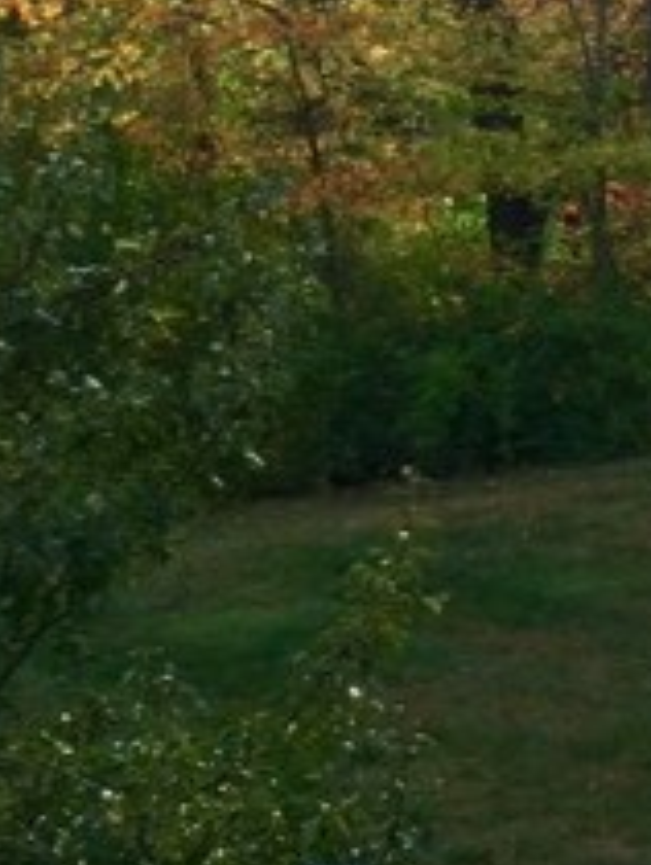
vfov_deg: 18.5
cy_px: 284
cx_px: 614
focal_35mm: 106
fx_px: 2653
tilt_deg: -7.7
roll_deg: -0.6
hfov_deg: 13.8
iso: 32
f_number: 2.2
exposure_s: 1/255
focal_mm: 4.15
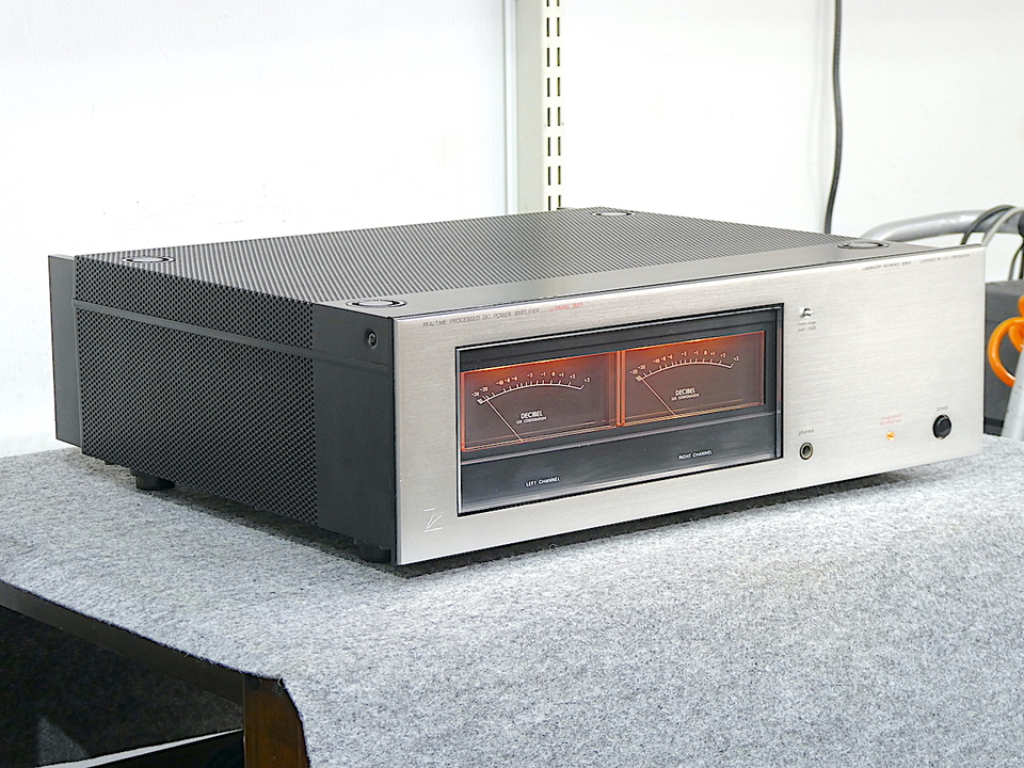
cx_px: 512
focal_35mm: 84
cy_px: 384
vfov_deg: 17.6
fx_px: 2485
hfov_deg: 23.3
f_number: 4.8
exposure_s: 1/8
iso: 200
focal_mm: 15
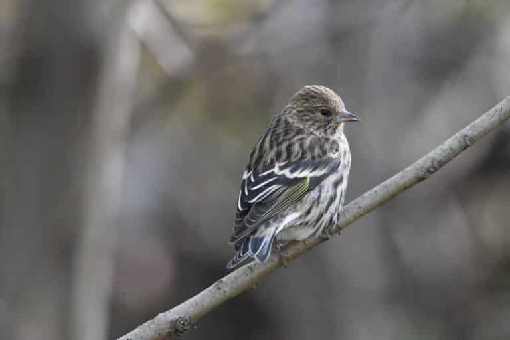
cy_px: 170
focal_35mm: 750
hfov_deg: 2.7
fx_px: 10624
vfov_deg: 1.8
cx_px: 255
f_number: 5.6
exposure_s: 1/800
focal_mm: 500
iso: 6400
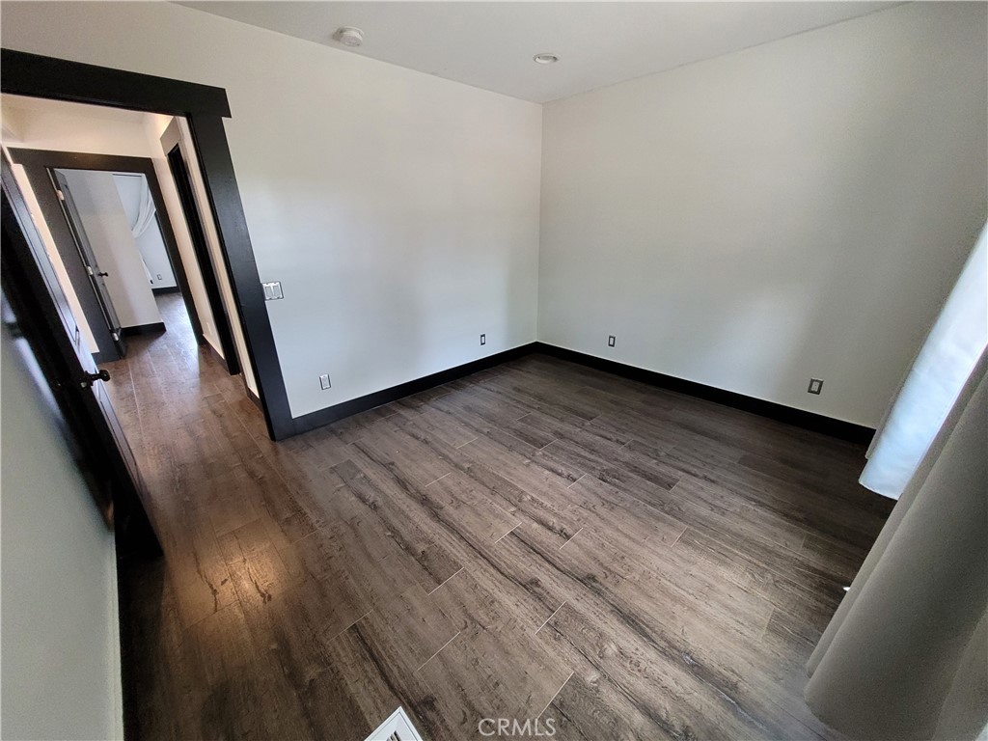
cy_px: 370
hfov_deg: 106.2
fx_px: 371
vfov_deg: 89.9
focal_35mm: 13
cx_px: 494
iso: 400
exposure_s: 1/60
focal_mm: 1.74
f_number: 2.2
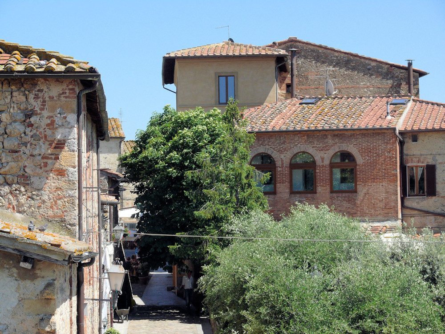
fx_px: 1838
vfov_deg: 10.4
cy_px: 167
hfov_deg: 13.8
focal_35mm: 143
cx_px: 222
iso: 100
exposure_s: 1/400
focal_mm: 30.1
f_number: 5.6
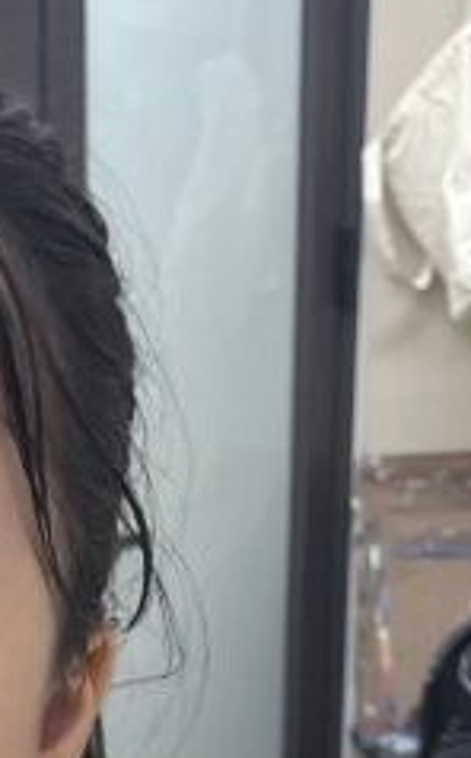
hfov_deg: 11.0
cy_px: 1271
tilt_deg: -19.7
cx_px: -146
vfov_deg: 15.9
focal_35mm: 116
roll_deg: +3.4
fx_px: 2391
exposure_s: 1/100
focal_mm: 4.2
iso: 64
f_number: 1.6
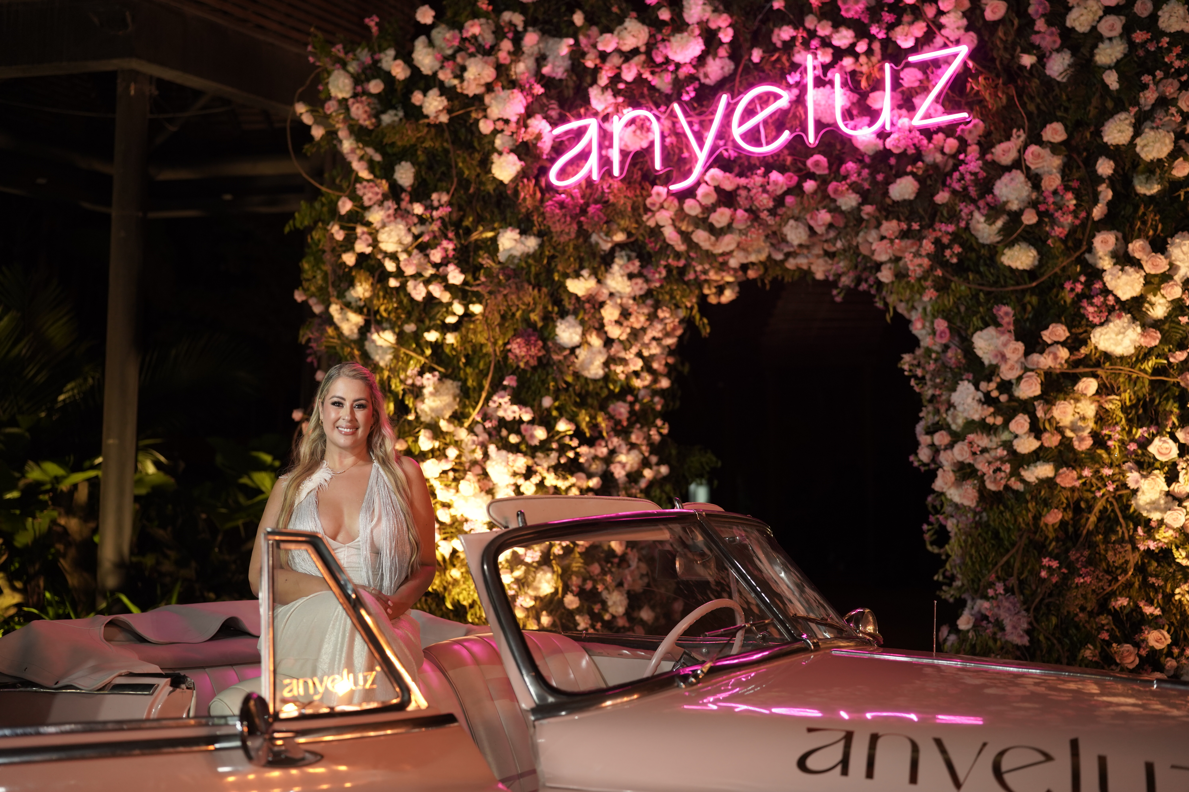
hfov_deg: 54.4
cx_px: 594
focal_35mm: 35
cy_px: 396
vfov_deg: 37.9
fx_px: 1156
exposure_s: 1/125
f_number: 2
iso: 1000
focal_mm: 35
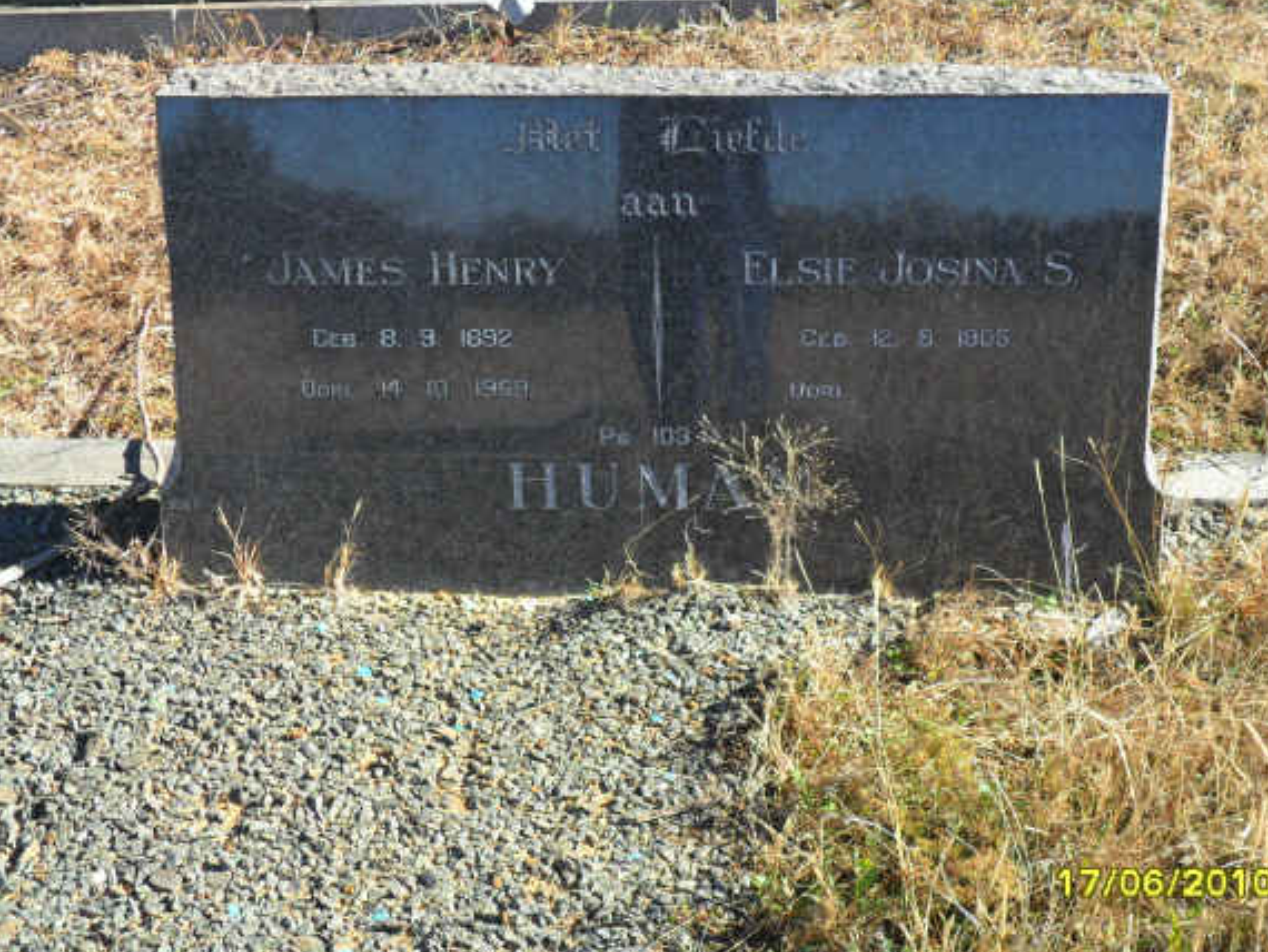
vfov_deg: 26.1
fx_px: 2052
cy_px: 468
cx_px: 645
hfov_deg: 34.3
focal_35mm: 56
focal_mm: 9.3
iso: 100
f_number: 5
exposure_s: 1/180
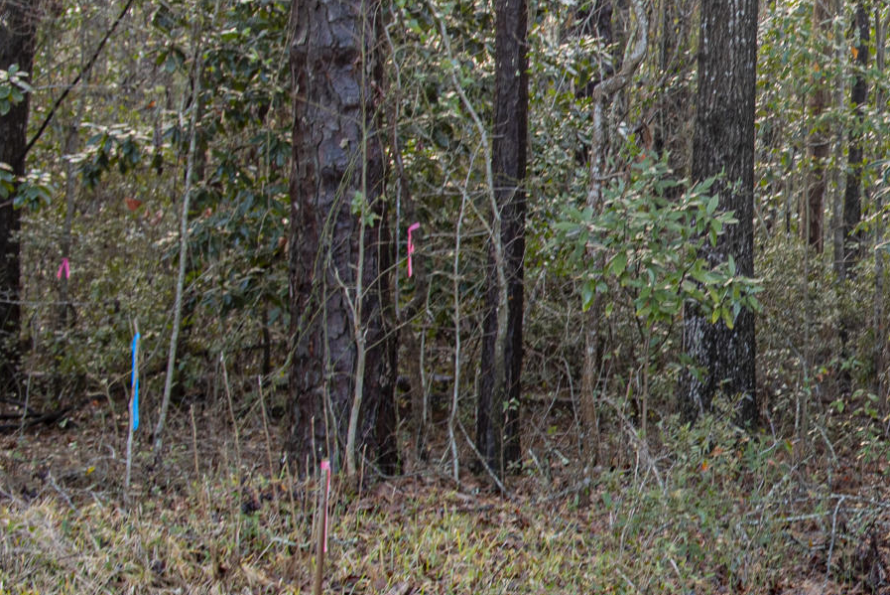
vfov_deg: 12.8
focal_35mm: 107
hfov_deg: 17.4
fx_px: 2646
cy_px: 269
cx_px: 1288
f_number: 4.5
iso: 100
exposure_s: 1/60
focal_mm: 32
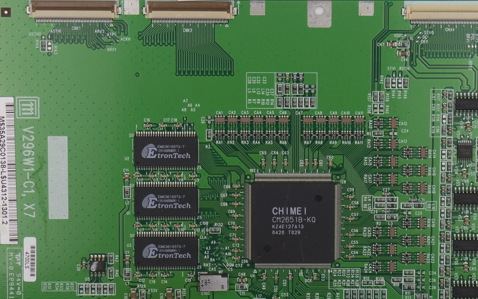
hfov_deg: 17.4
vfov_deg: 10.9
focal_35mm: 120
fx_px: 1563
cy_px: 102
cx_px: 300
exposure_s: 1/100
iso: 200
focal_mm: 27
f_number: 5.6
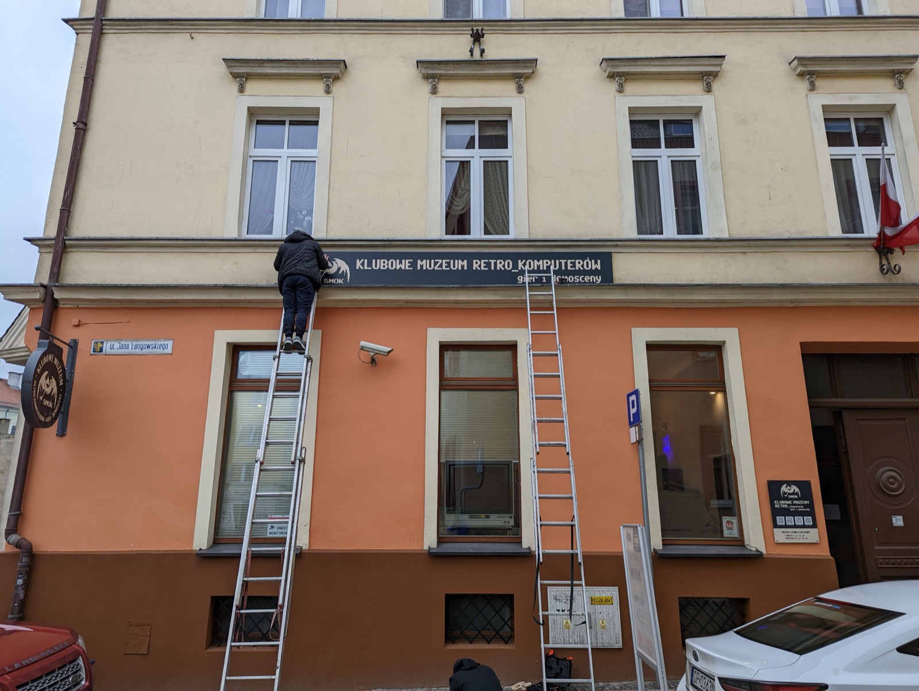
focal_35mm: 24
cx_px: 460
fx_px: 638
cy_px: 346
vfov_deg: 56.9
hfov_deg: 71.5
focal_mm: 6.81
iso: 36
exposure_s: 1/225
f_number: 1.85
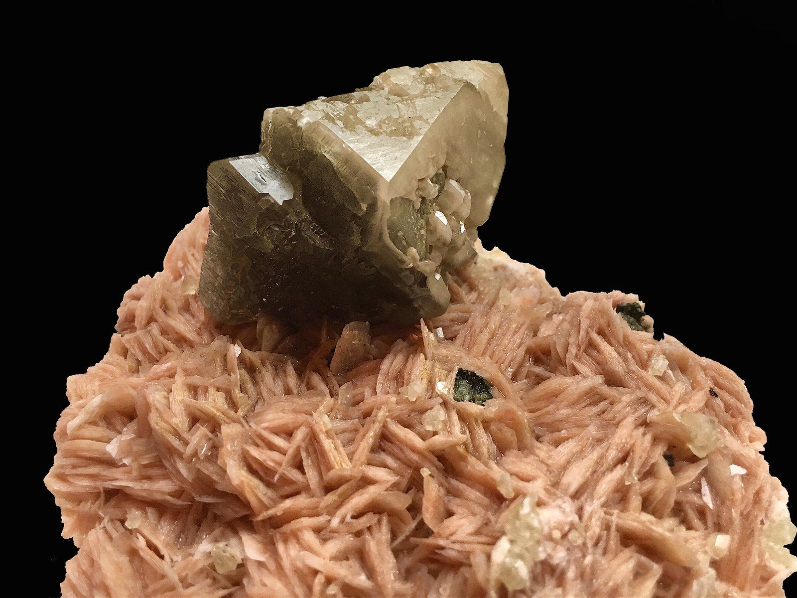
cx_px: 398
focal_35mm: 29
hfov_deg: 61.7
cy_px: 299
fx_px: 668
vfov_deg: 48.2
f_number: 2.2
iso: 64
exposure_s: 1/33
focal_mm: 4.15
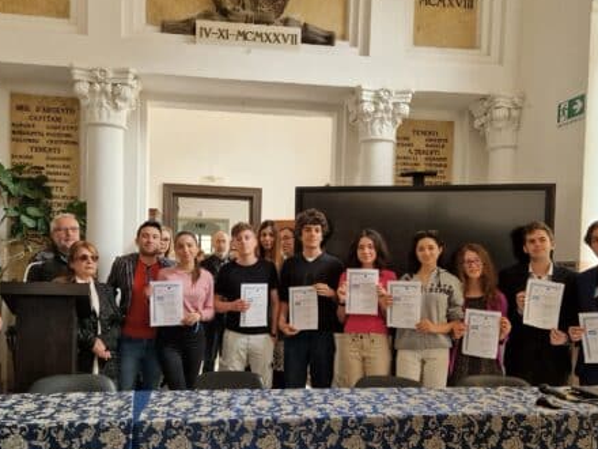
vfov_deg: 41.5
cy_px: 279
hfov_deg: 54.0
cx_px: 291
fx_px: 587
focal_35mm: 34
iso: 160
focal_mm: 5.4
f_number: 1.8
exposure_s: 1/180
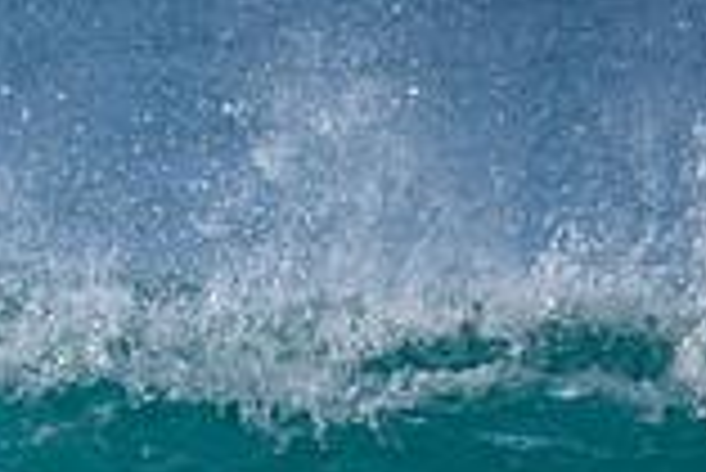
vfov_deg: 0.3
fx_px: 79595
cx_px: -289
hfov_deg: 0.5
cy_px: 617
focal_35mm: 4055
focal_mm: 800
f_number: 6.3
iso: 320
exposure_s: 1/2000
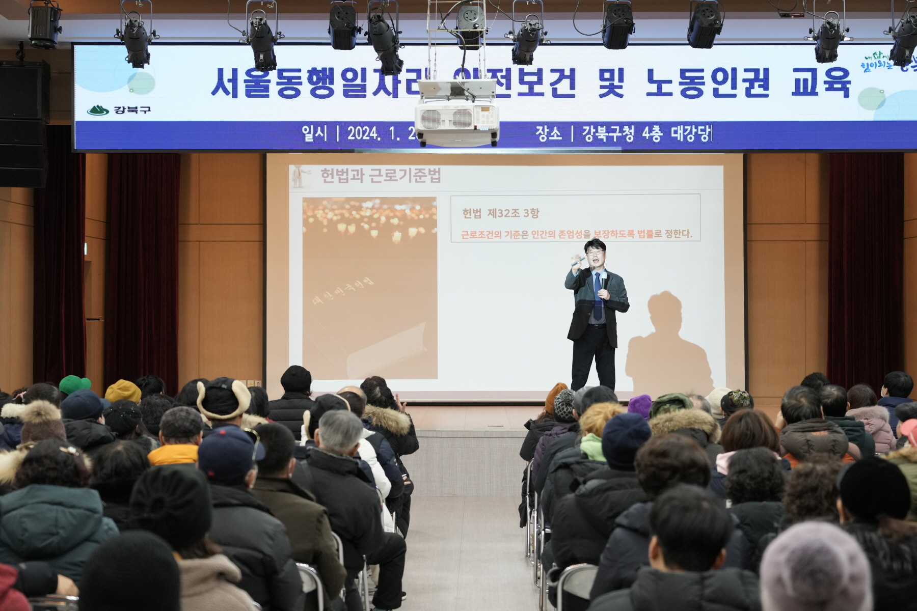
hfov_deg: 34.5
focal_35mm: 58
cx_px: 458
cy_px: 306
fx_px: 1477
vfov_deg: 23.4
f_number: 4
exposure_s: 1/160
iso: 2000
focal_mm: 58
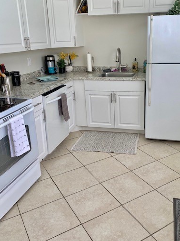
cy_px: 109
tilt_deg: -16.8
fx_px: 229
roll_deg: +0.2
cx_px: 113
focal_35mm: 33
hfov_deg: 42.6
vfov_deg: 55.3
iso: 40
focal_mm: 4.25
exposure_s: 1/122
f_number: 1.8
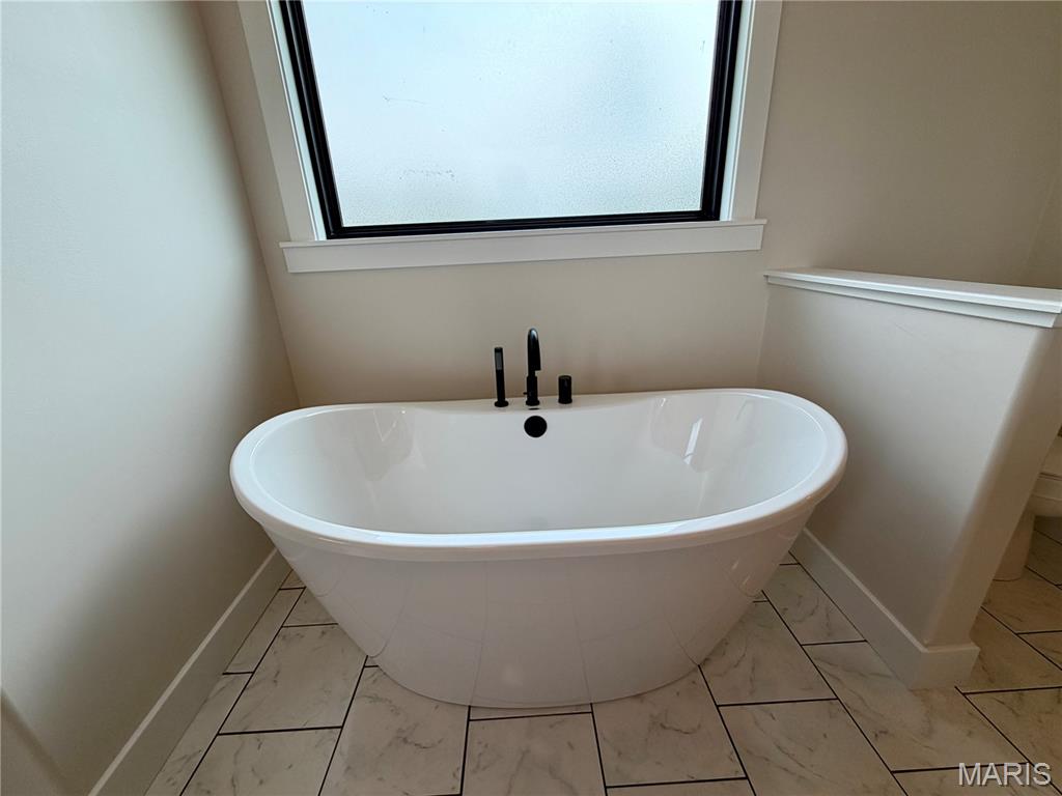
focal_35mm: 14
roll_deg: +2.6
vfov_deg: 85.7
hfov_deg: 102.1
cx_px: 531
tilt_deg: -20.7
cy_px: 398
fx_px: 430
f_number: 2.2
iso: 40
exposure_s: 1/220
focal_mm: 2.22
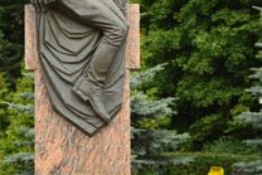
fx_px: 1100
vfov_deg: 9.1
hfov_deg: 13.5
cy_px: 23
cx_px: 72
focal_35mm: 151
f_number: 2.8
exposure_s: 1/125
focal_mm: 45
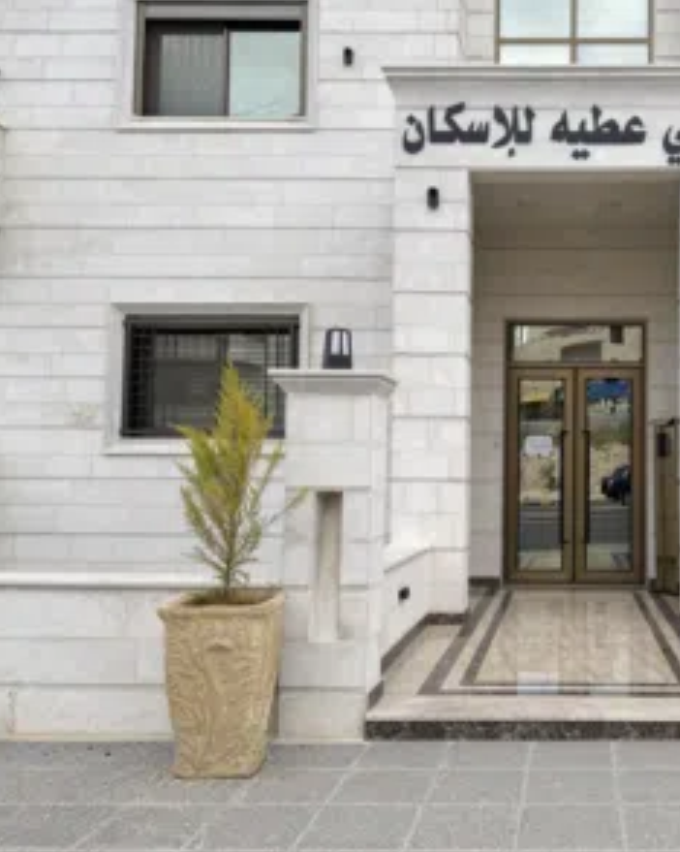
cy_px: 433
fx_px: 806
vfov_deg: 55.7
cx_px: 564
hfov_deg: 43.2
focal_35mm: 32
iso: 80
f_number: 1.78
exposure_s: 1/995
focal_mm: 6.76
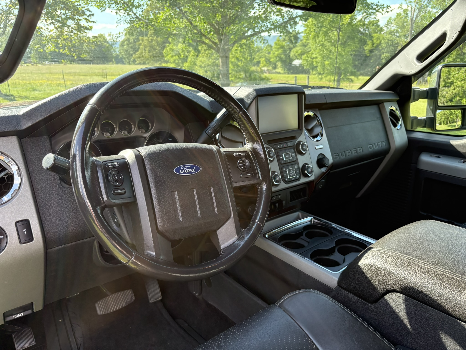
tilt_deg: -18.0
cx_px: 233
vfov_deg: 53.1
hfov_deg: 67.3
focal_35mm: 26
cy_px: 175
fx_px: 350
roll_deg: +1.5
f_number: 1.6
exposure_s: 1/295
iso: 64
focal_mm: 5.96
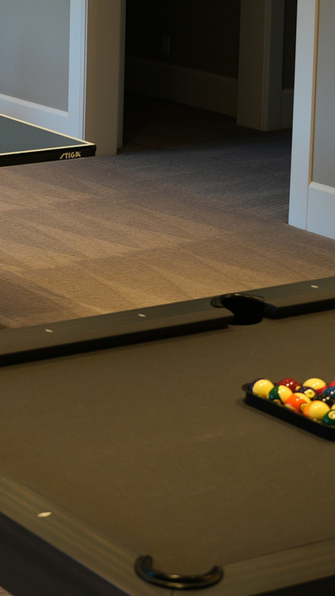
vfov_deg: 18.8
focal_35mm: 112
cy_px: 55
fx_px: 1769
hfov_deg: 9.7
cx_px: -425
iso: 160
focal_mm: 24
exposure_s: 1/40
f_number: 2.8
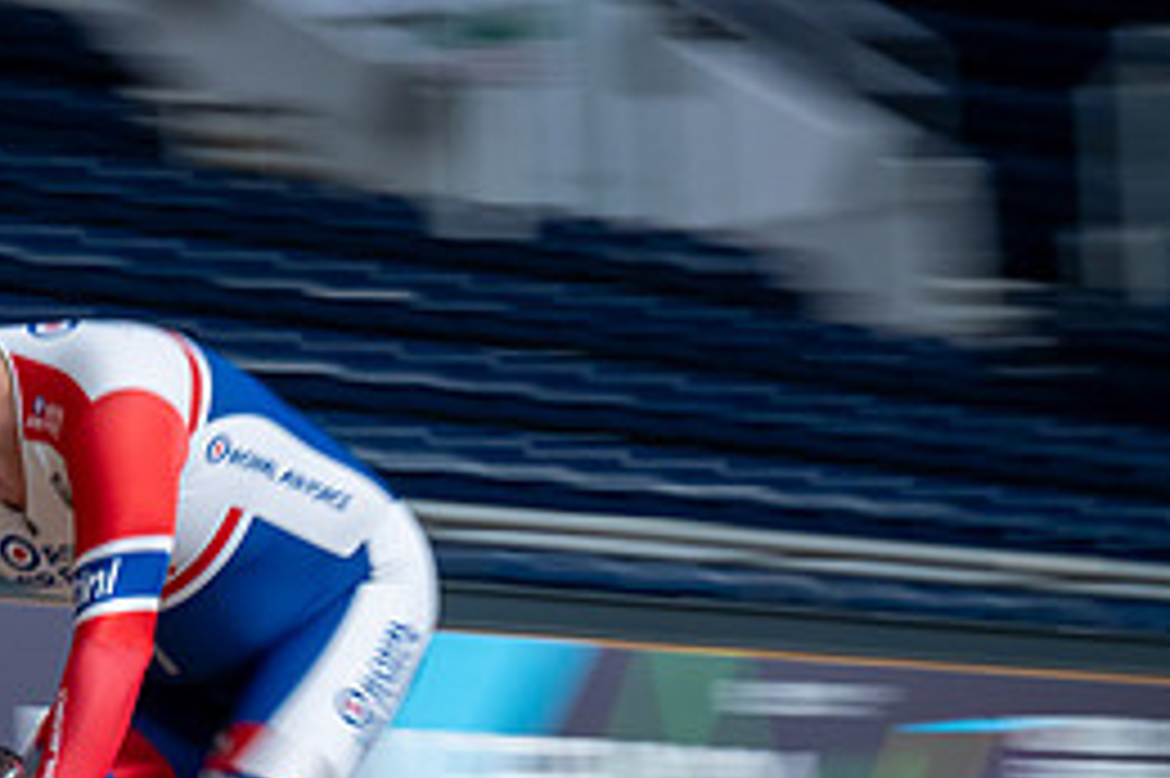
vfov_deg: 5.5
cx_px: -122
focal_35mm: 250
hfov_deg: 8.2
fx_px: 8120
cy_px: 798
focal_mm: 112
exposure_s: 1/50
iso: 2500
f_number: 10
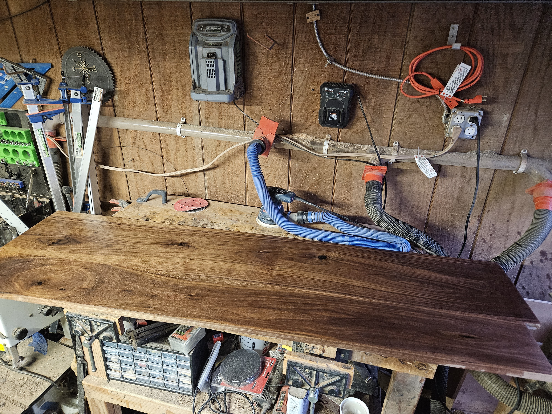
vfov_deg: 58.9
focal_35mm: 23
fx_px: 367
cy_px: 207
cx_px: 276
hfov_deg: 73.9
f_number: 1.8
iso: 800
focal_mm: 5.4
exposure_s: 1/60
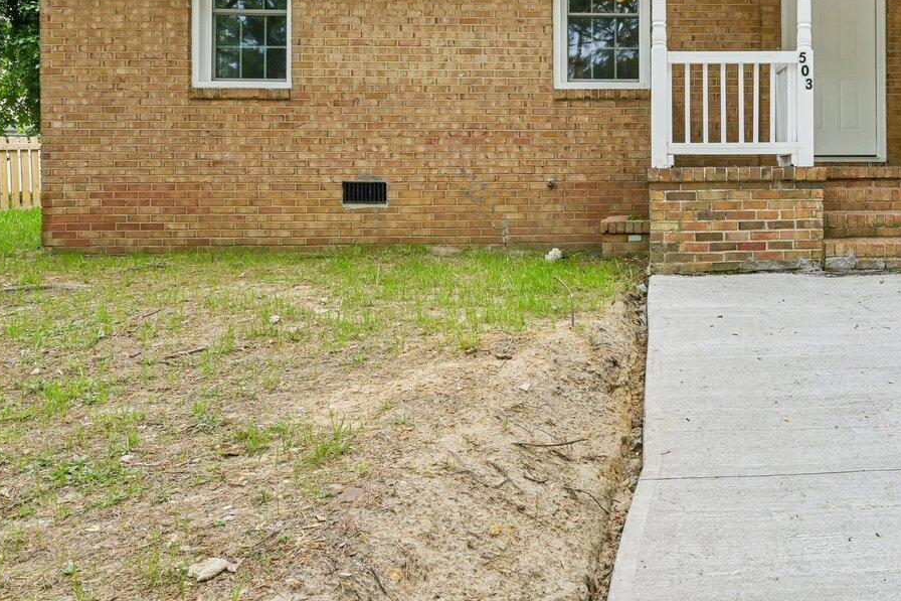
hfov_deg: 54.9
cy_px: 177
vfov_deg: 40.3
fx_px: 801
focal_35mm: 32
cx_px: 712
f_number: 8
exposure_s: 1/160
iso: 100
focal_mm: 14
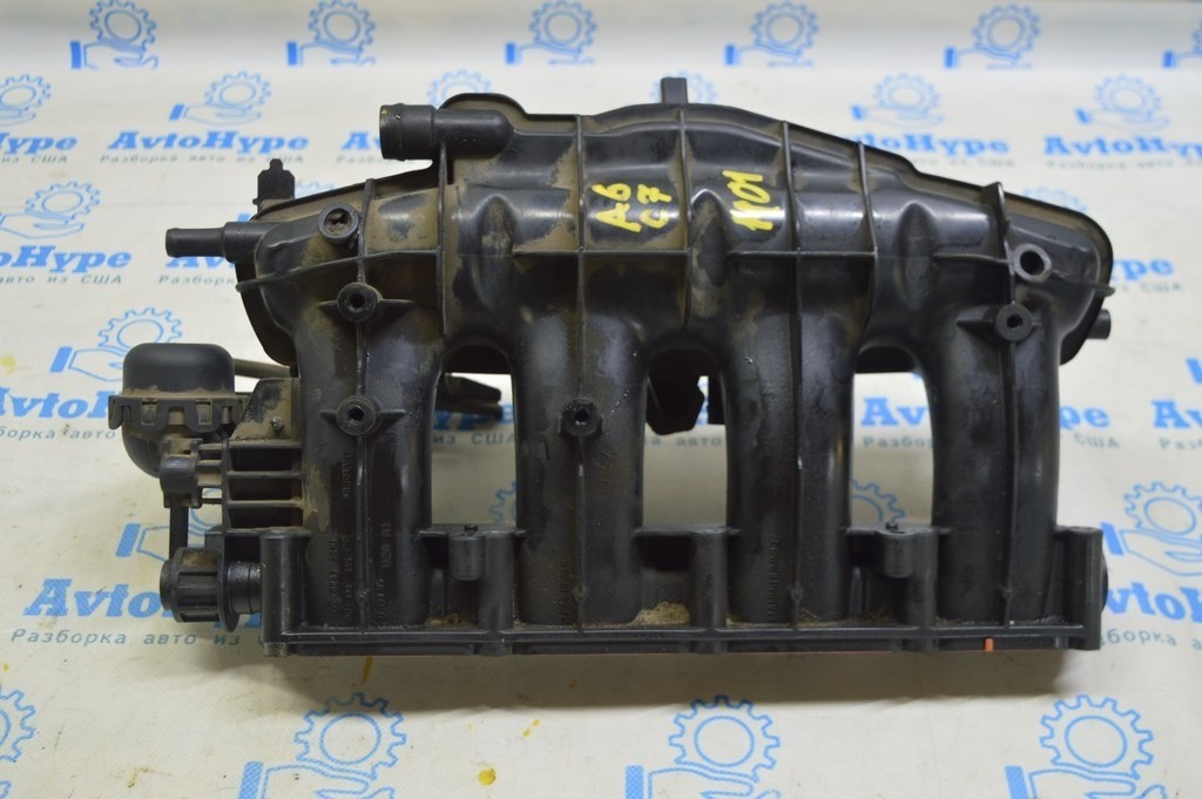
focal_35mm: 42
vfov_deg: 31.8
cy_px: 400
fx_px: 1401
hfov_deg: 46.4
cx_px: 601
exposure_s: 1/20
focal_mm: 28
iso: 400
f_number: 5.6
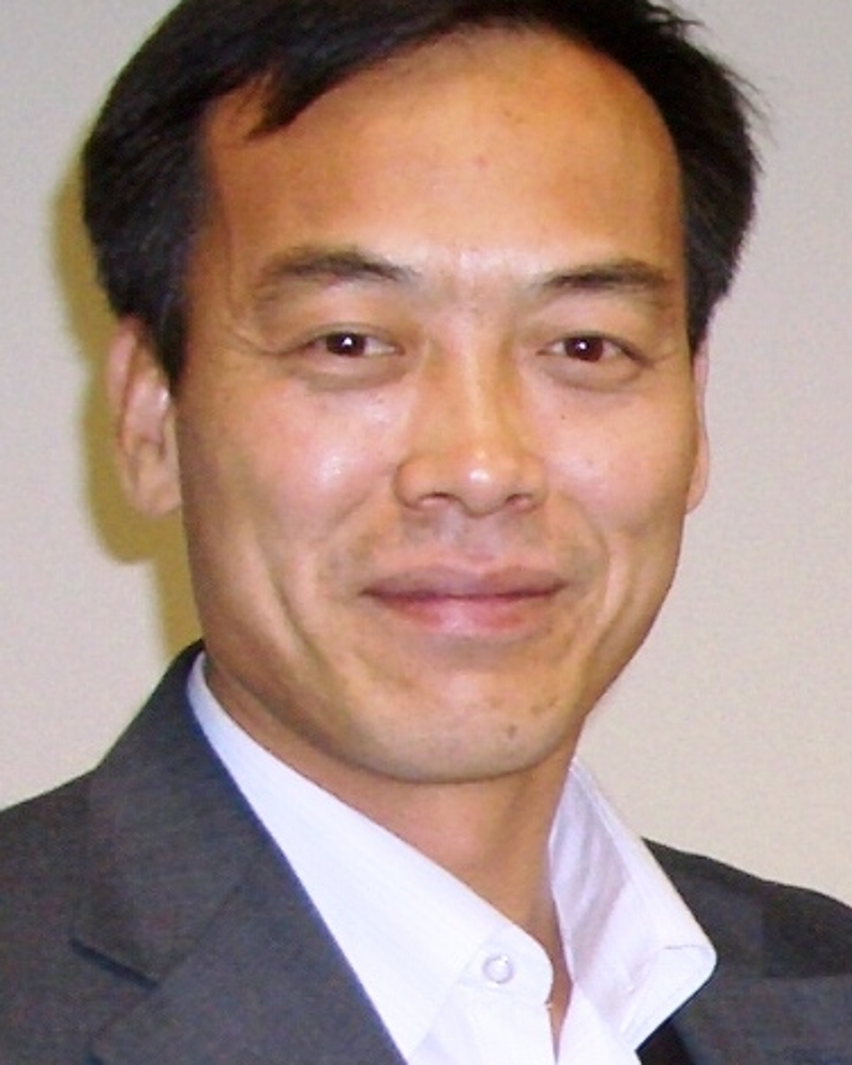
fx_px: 1481
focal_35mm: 47
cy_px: 434
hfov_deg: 32.1
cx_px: 421
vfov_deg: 39.4
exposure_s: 1/60
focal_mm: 5.8
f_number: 2.6
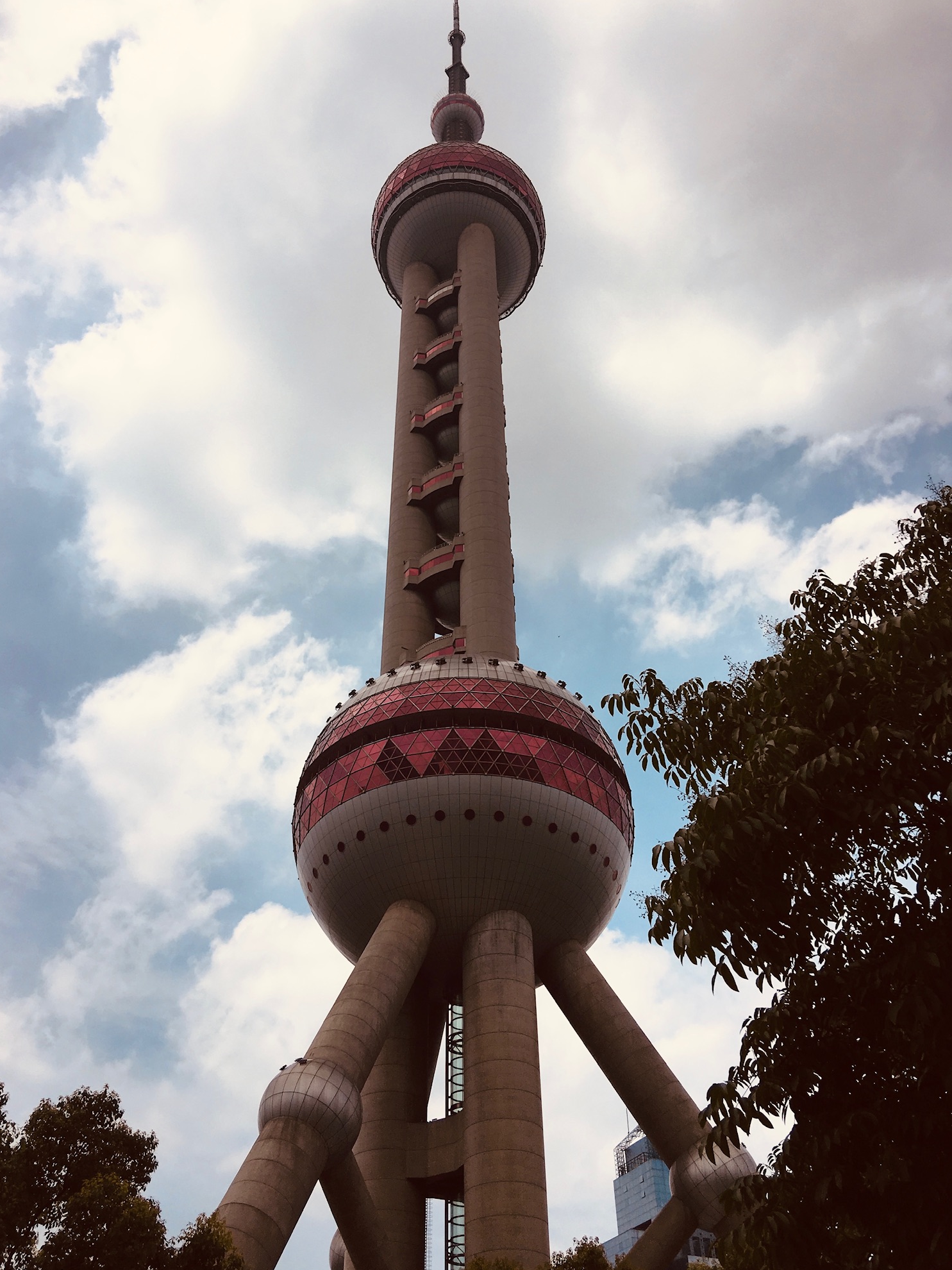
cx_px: 467
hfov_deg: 46.8
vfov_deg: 60.0
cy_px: 618
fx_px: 1100
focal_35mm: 30
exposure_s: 1/3205
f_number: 2.2
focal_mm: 4.15
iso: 25
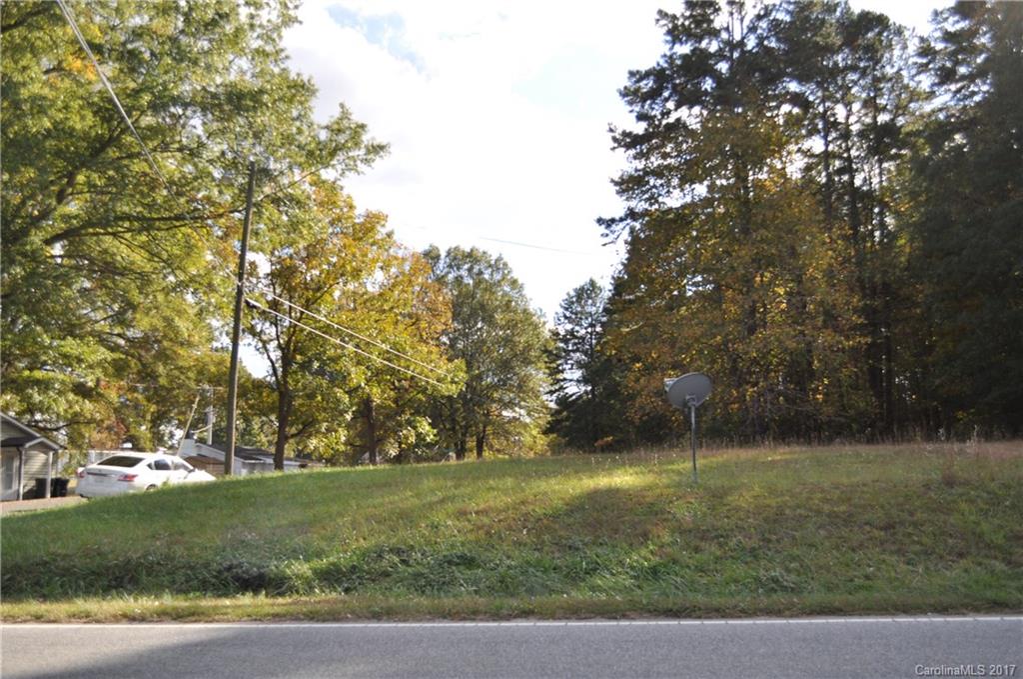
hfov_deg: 53.2
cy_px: 340
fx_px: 1021
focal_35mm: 36
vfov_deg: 36.7
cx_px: 512
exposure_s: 1/1500
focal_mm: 24
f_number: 4.8
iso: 400
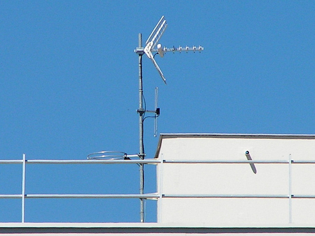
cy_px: 118
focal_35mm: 380
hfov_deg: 5.2
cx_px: 158
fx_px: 3458
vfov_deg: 3.9
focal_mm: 63
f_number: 5
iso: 50
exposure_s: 1/800
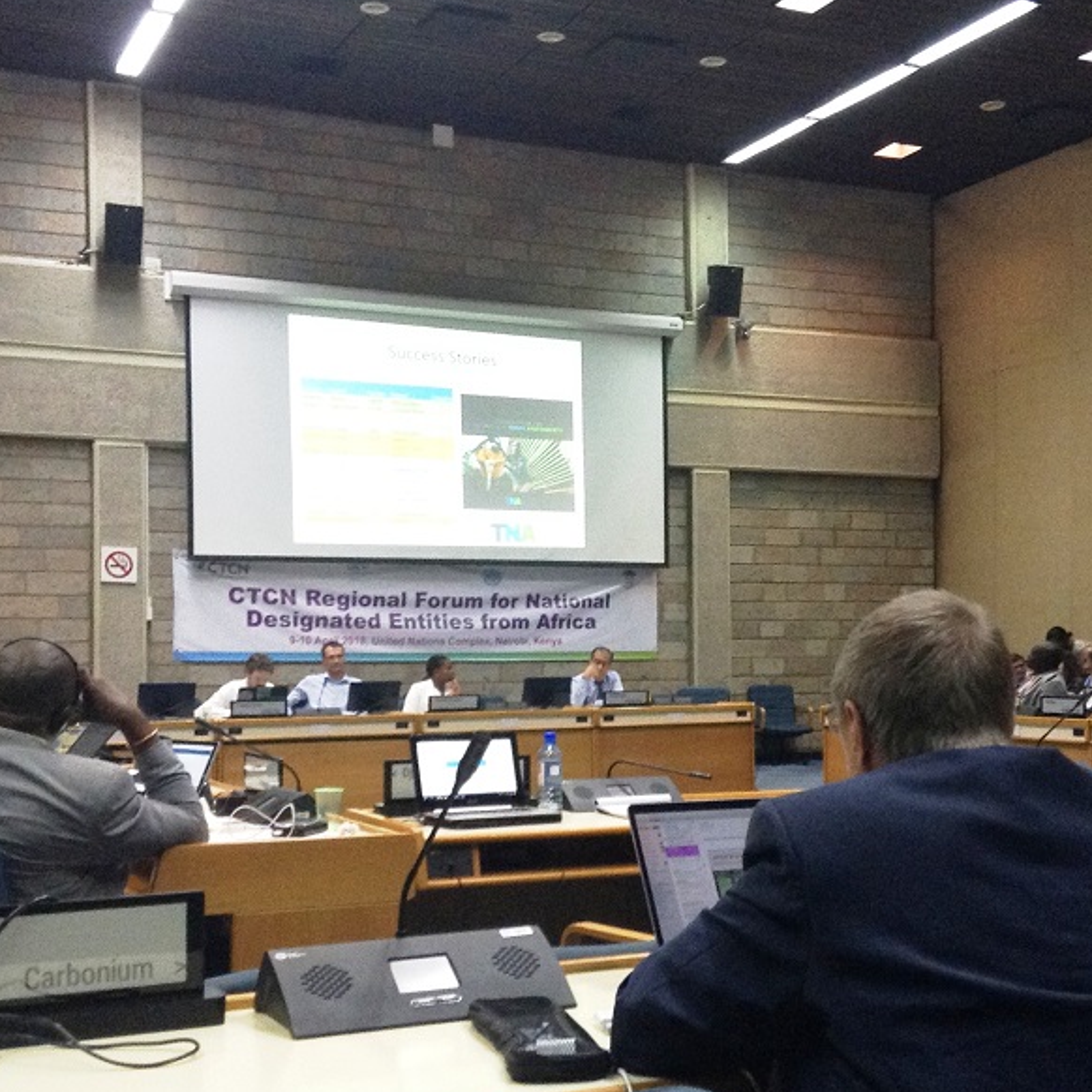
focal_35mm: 50
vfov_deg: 34.0
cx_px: 600
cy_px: 615
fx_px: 1785
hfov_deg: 34.0
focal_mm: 3.3
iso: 160
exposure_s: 1/24
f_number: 2.4
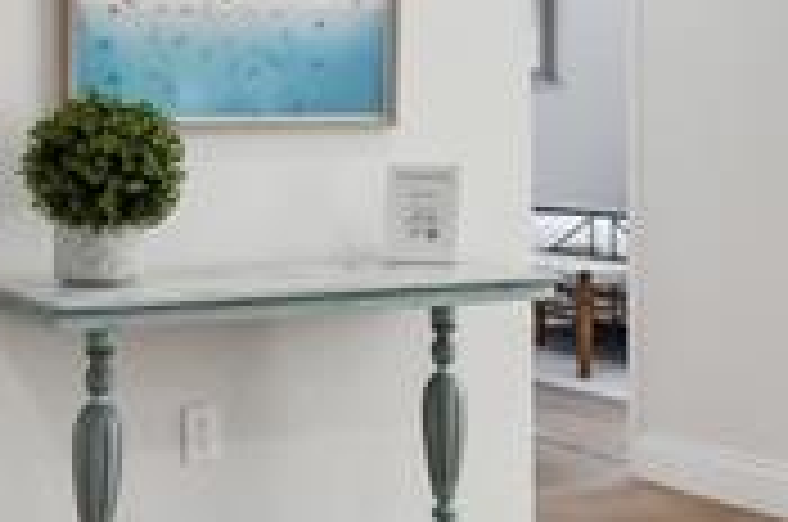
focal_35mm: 88
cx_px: 432
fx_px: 1923
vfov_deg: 15.4
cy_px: 158
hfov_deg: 23.2
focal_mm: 10
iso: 100
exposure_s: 1/60
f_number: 7.1
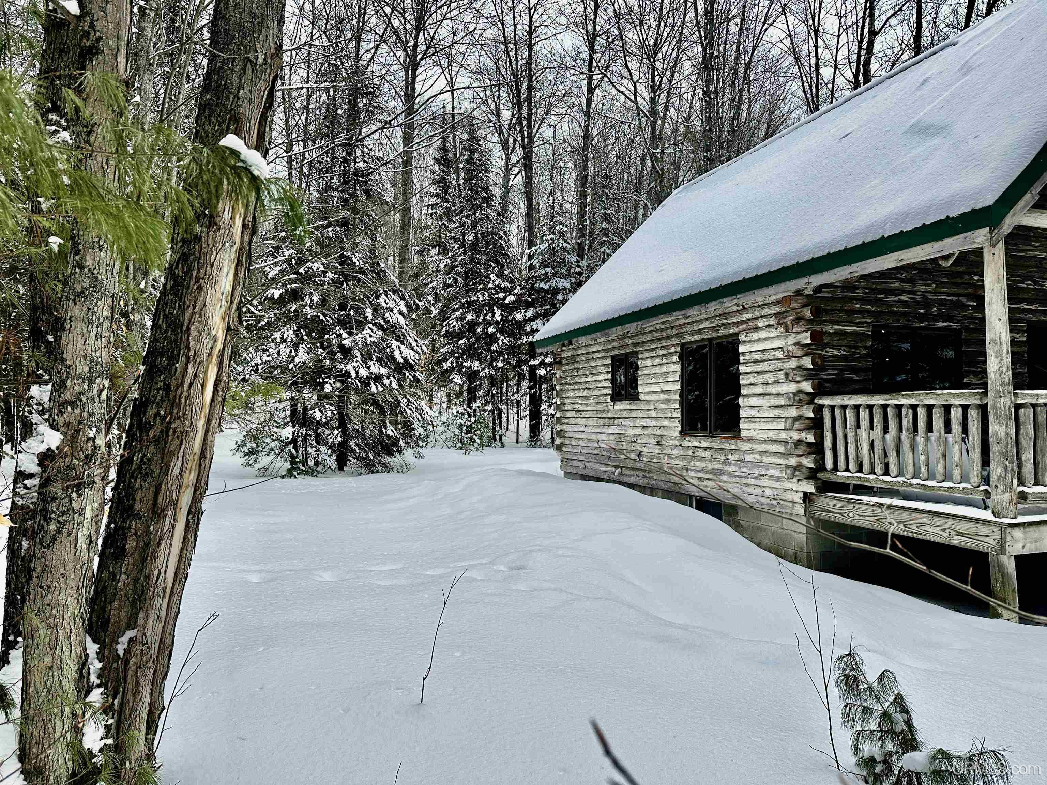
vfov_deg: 56.8
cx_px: 524
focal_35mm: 24
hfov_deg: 71.6
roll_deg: +0.4
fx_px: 726
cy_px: 392
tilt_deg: +2.7
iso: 80
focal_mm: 6.86
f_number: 1.78
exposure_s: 1/2299
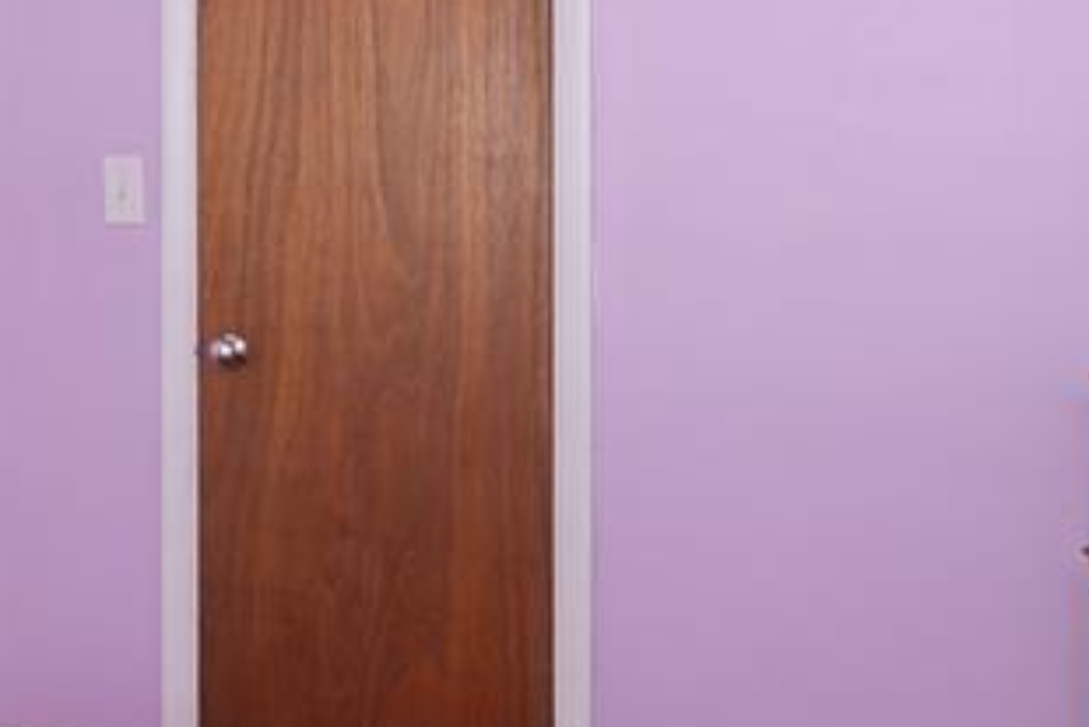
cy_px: 149
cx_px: 105
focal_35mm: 99
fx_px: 2996
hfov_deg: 20.2
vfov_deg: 13.8
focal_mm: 30
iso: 320
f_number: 9
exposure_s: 1/2
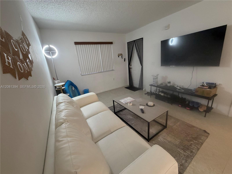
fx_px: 94
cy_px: 87
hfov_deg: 102.1
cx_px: 116
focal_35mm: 14
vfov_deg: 85.7
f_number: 2.2
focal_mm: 2.22
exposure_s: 1/60
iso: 320
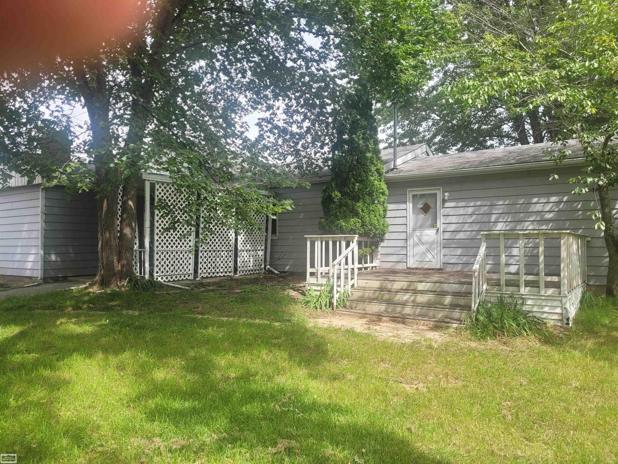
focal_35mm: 26
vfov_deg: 53.1
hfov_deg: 67.3
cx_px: 309
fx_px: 464
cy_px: 232
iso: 40
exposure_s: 1/711
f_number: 1.8
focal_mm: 5.4
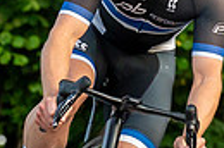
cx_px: 209
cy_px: -2
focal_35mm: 663
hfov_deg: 3.1
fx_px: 4115
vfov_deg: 2.1
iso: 1000
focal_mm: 70
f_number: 3.5
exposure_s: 1/800
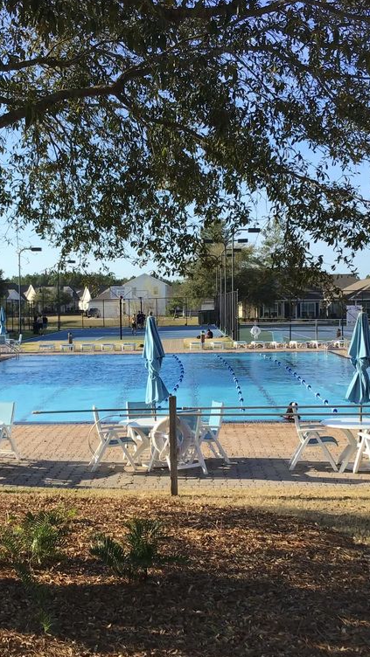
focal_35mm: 46
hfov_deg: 25.9
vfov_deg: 44.6
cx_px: 137
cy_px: 327
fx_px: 802
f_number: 2.4
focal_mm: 3.3
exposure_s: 1/840
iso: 25
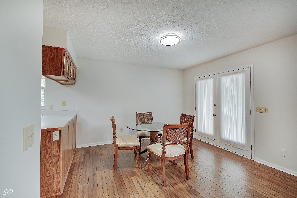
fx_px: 124
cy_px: 99
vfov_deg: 77.2
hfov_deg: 100.4
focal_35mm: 15
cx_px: 148
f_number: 9
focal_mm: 10
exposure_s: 1/2.5
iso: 100
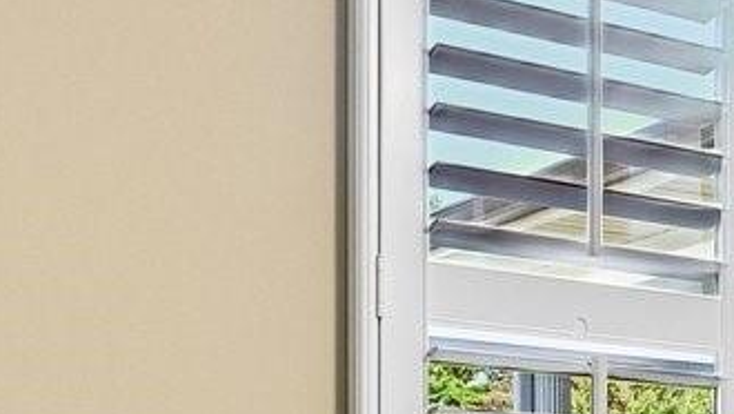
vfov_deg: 12.7
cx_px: 1837
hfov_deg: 14.1
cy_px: 611
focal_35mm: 91
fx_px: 1772
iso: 400
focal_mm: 14
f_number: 8
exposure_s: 1/13
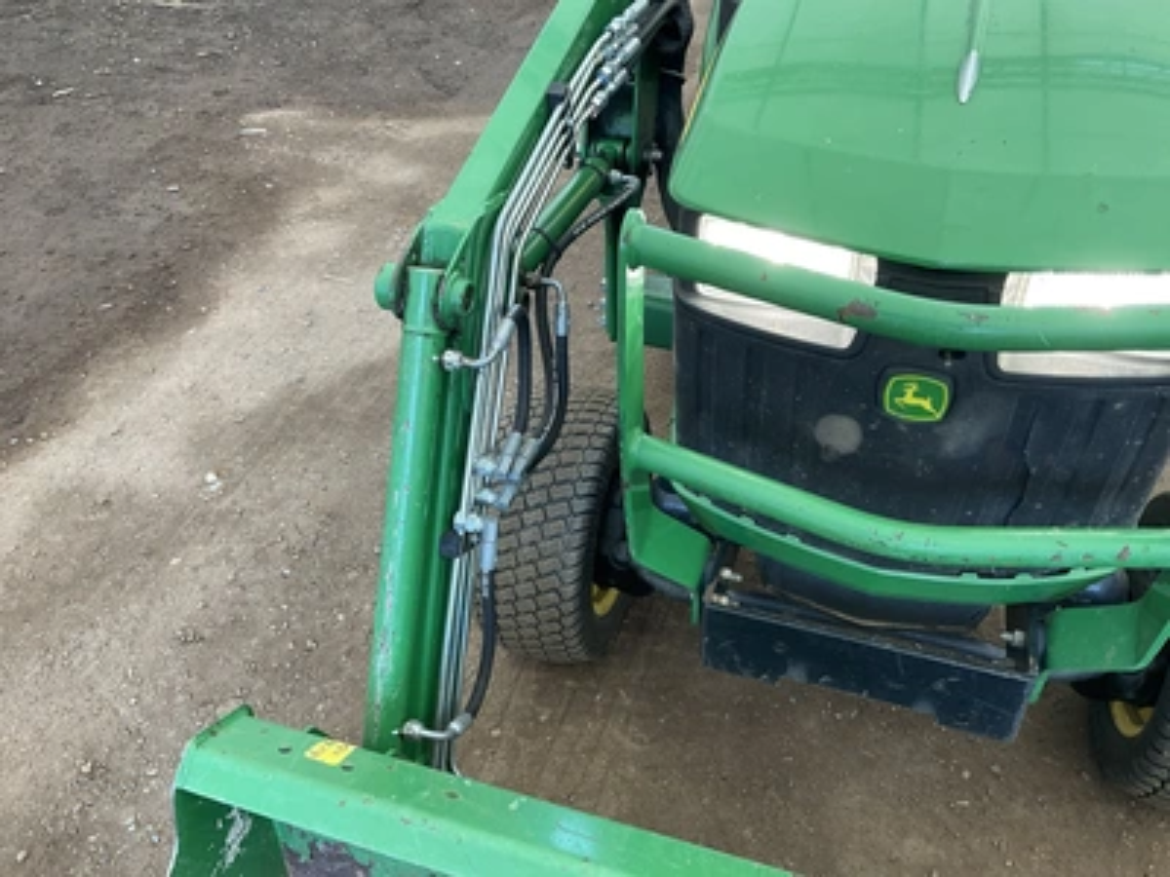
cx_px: 585
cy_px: 438
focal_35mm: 29
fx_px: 980
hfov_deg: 61.7
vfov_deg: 48.2
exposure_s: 1/122
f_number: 1.8
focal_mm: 3
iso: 40
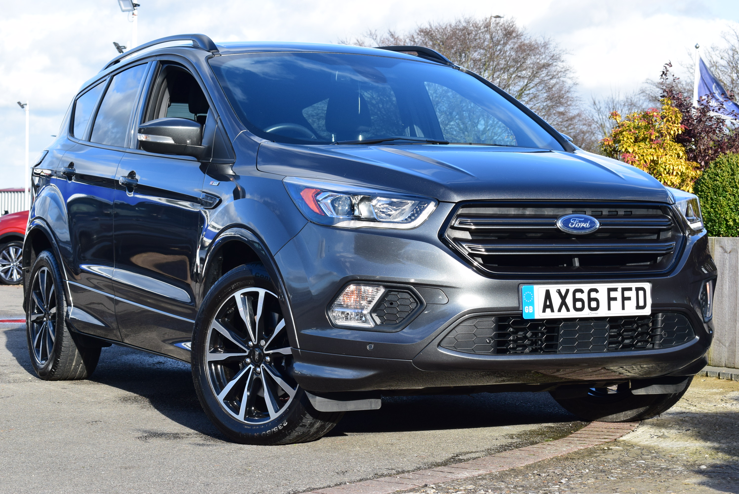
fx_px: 1602
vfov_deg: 17.5
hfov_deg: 26.0
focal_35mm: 78
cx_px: 370
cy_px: 247
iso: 400
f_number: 10
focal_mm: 52
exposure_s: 1/320
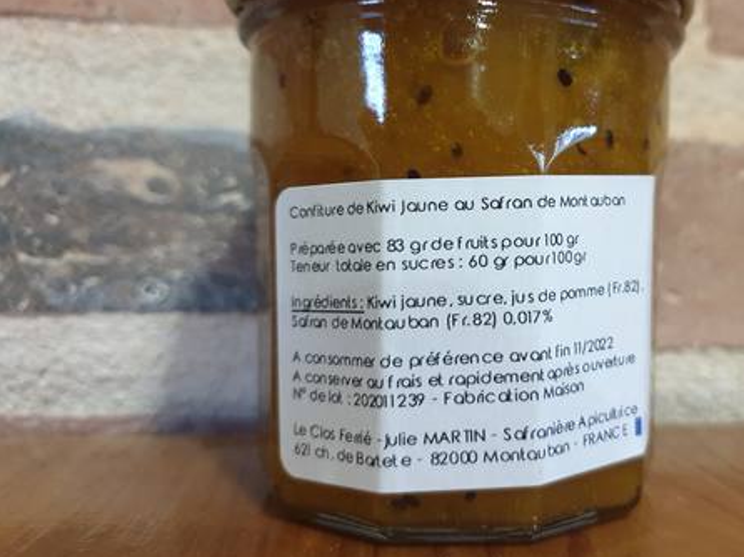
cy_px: 207
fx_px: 752
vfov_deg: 40.4
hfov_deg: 51.7
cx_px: 497
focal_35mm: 35
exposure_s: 1/25
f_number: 1.5
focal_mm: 4.3
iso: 320
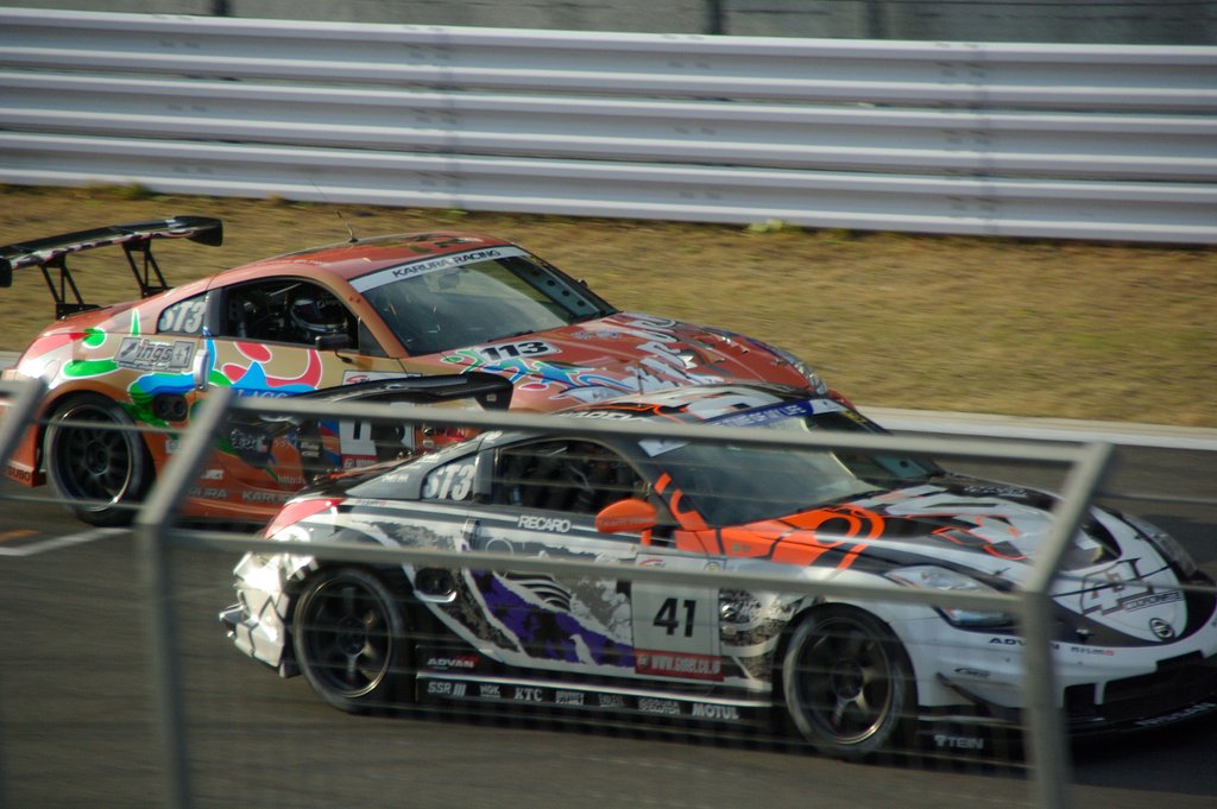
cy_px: 404
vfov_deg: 5.1
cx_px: 608
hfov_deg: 7.6
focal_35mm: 270
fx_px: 9120
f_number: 6.2
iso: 400
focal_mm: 180
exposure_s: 1/750
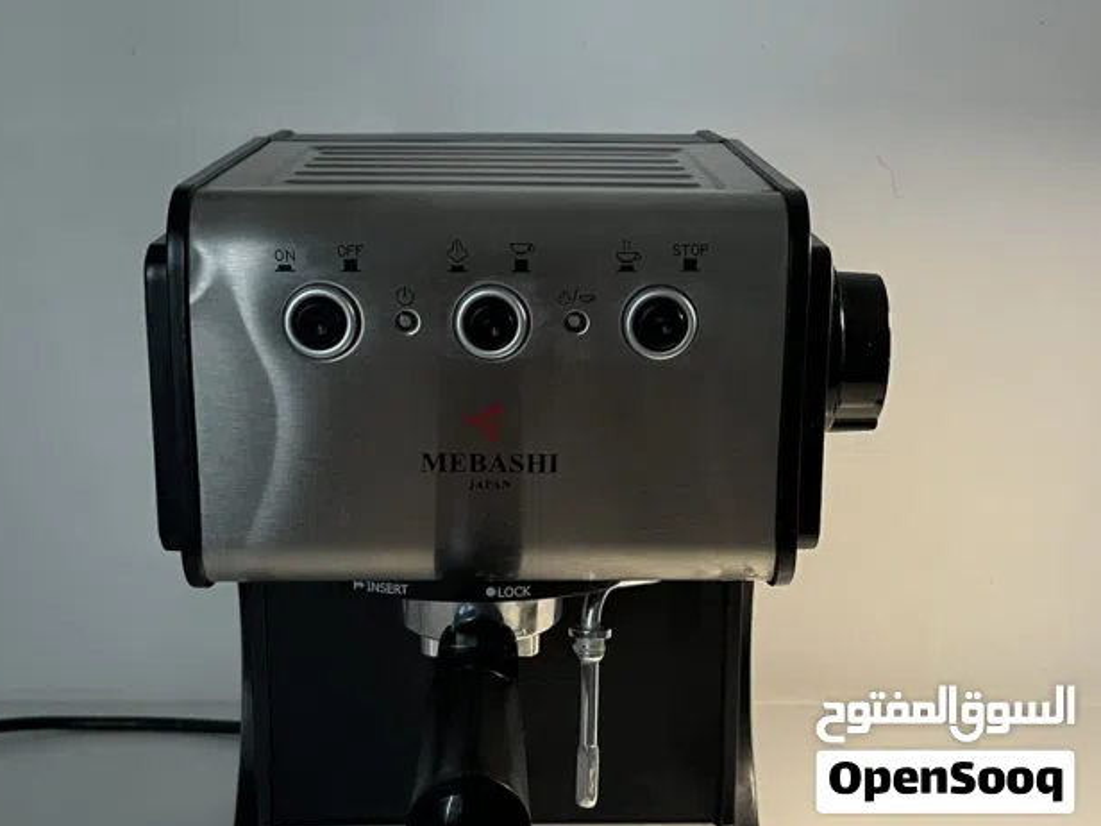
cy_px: 427
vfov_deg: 51.3
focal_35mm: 27
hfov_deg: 65.3
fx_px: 859
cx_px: 547
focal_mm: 5.1
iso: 200
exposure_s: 1/60
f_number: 1.6
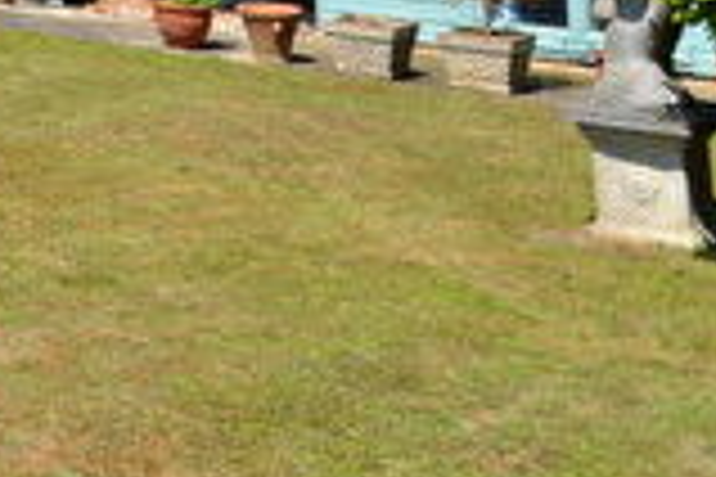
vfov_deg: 15.0
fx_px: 1571
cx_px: -725
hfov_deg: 17.8
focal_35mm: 79
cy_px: -376
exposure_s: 1/200
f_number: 7.1
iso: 100
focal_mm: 12
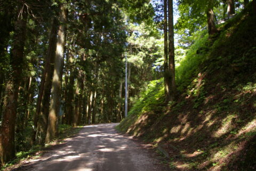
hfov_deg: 61.9
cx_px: 128
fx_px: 213
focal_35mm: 30
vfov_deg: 43.6
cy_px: 86
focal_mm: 20
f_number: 4.5
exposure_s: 1/60
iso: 200
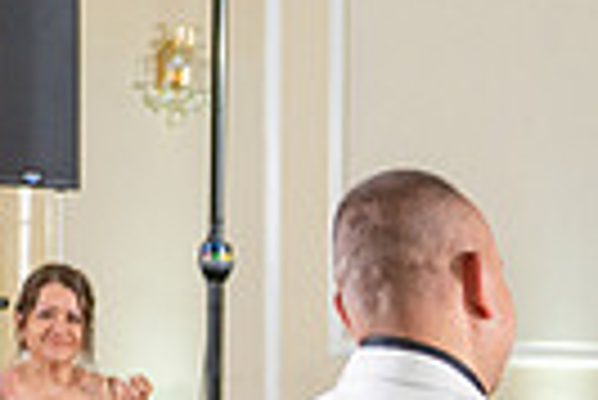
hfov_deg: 8.3
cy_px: 843
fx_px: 3991
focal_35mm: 240
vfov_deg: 5.6
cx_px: 1030
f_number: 4
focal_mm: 55
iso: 800
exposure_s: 1/160
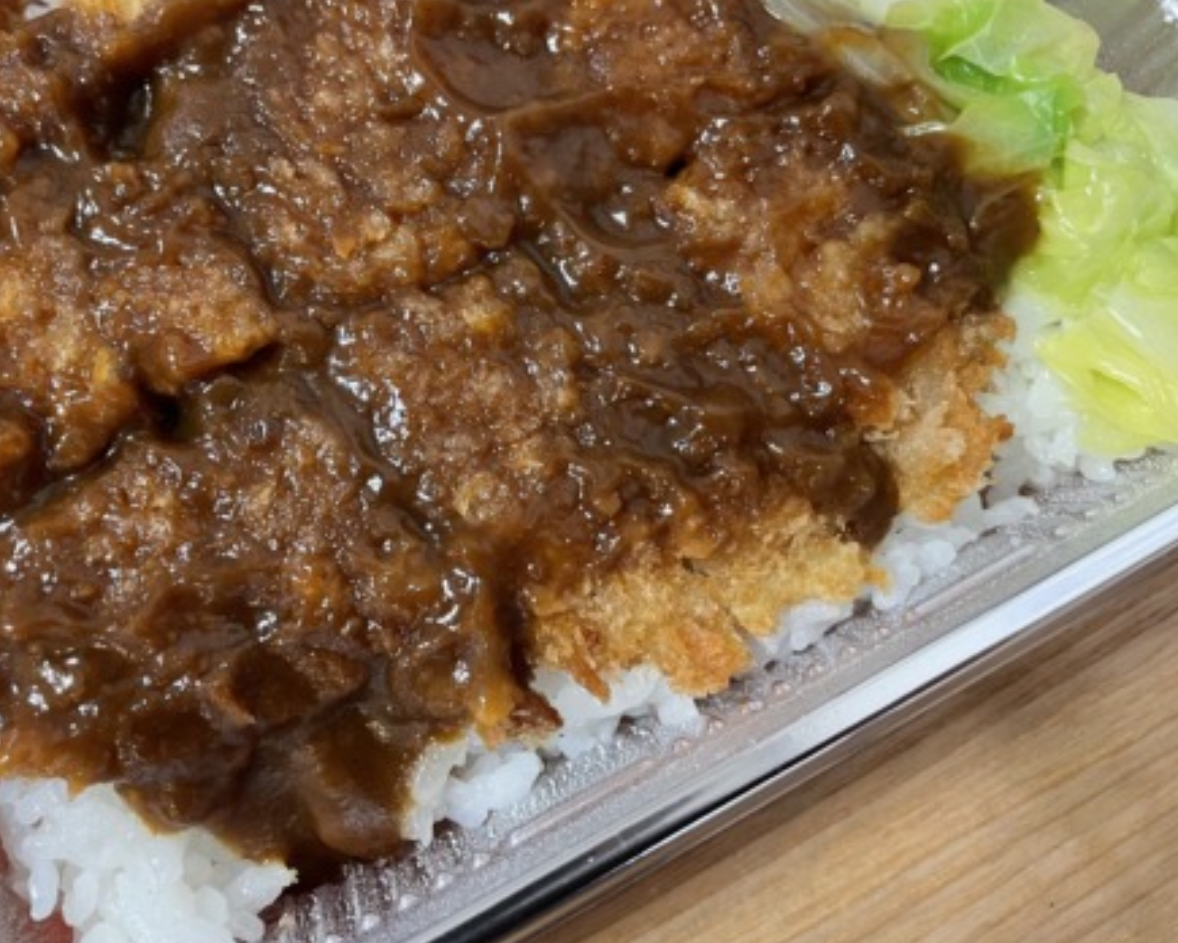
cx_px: 441
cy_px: 371
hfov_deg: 51.0
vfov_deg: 42.0
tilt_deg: -74.4
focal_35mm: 35
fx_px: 1220
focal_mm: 4.2
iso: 320
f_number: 1.6
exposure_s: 1/60
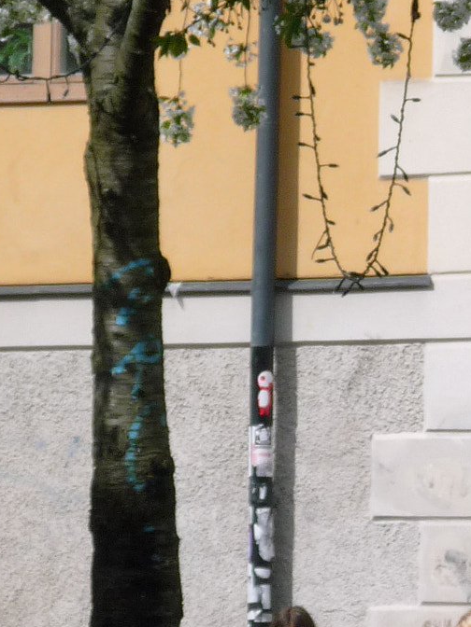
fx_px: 7257
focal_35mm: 400
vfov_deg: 5.0
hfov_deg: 3.7
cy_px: 442
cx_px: 535
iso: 100
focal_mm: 20.8
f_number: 5.8
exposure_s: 1/500
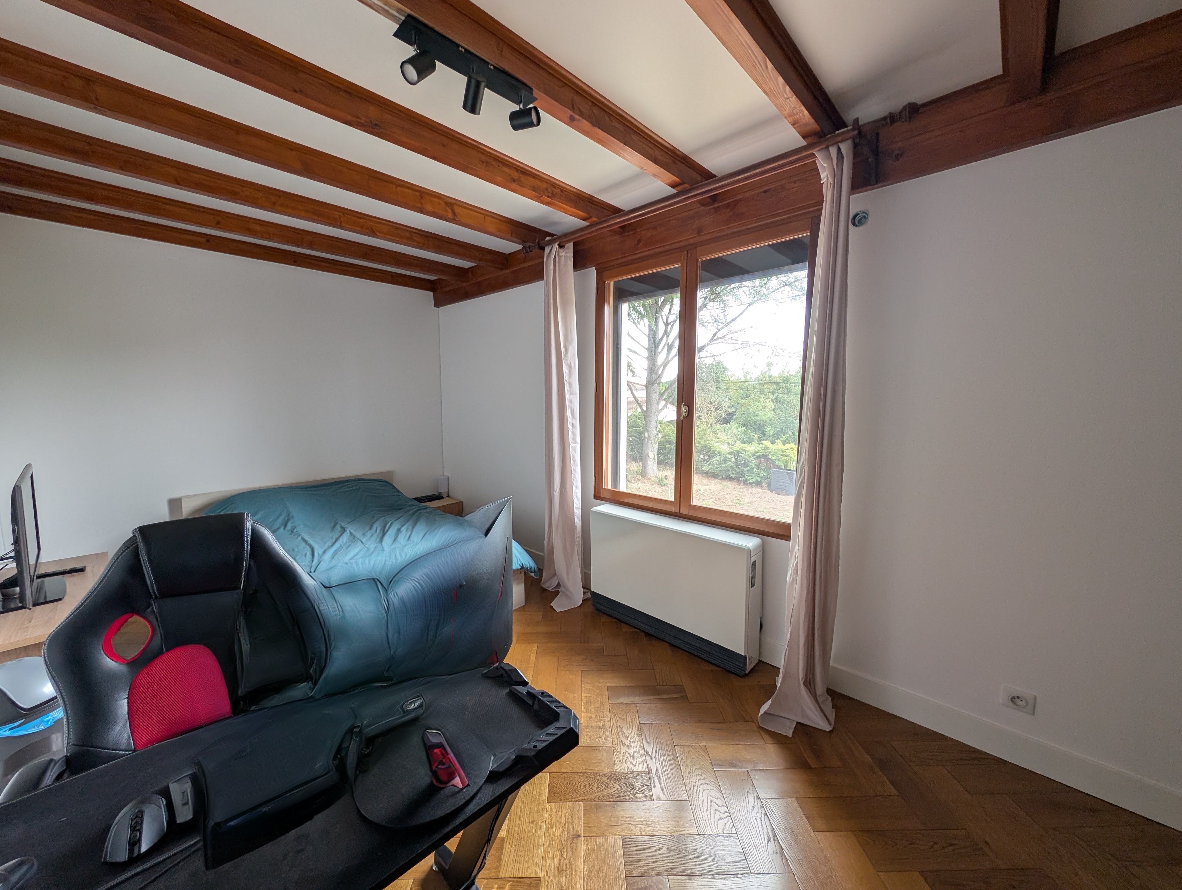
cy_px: 445
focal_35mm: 12
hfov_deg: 110.5
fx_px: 410
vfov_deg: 94.6
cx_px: 591
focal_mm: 2.23
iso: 43
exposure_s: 1/35.2
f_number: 1.95
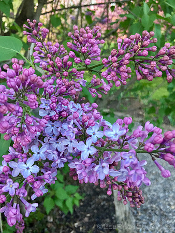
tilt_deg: -19.9
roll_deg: +0.4
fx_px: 195
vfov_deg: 61.6
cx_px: 88
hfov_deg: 48.3
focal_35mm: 29
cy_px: 116
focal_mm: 4.15
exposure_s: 1/30
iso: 50
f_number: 2.2
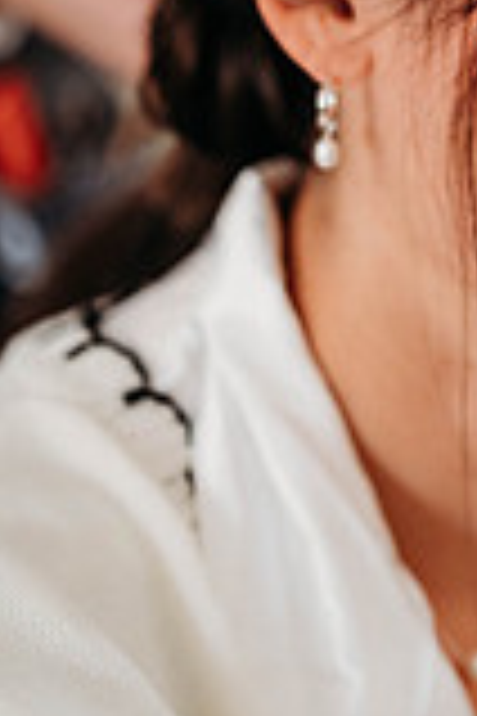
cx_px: 560
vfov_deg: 8.5
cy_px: -63
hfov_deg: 5.7
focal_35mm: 240
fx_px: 4770
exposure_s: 1/200
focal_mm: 85
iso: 1600
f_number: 1.8
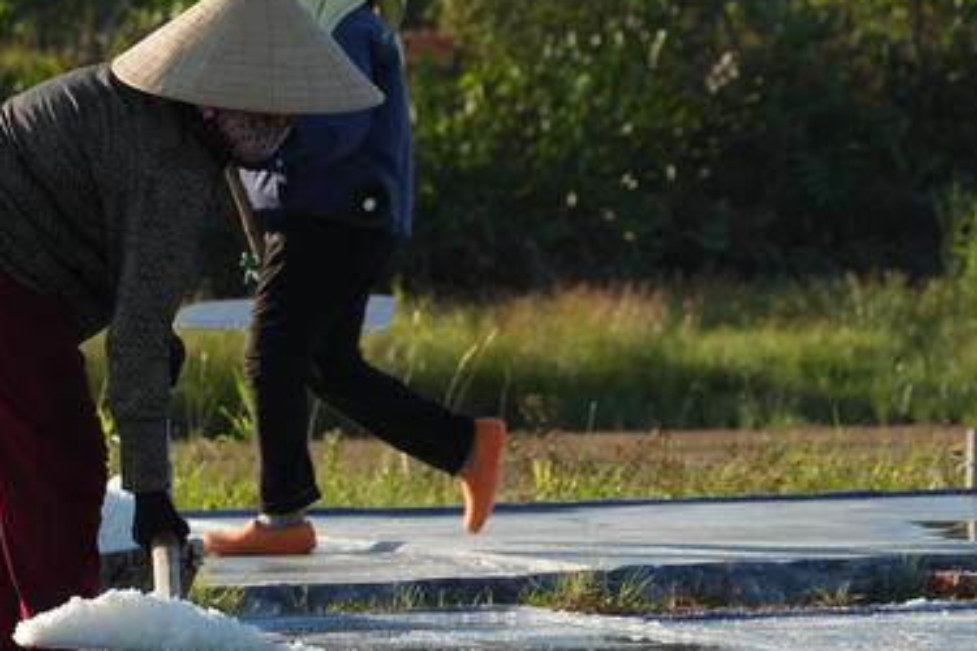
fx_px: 9552
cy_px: 280
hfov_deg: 5.9
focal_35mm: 352
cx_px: 287
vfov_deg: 3.9
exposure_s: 1/320
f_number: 5.6
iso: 100
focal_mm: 110
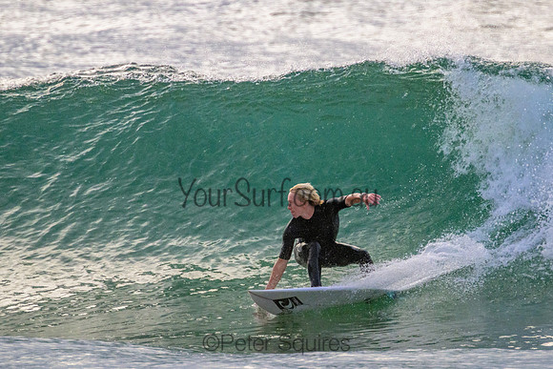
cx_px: 293
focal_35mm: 1021
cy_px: 166
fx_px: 15692
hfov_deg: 2.0
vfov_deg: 1.3
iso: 3600
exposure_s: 1/2000
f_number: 11
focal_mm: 800
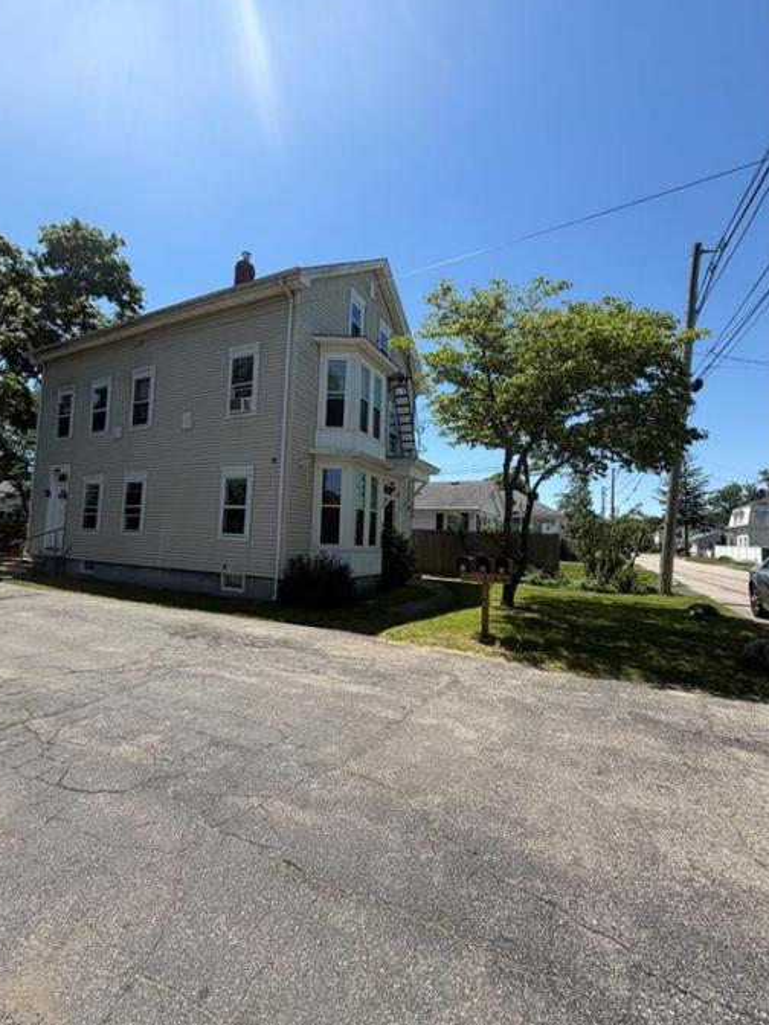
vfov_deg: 98.2
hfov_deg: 81.7
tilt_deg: +4.9
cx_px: 363
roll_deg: -2.4
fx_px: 444
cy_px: 511
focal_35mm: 15
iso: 25
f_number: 2.2
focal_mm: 2.22
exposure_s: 1/770
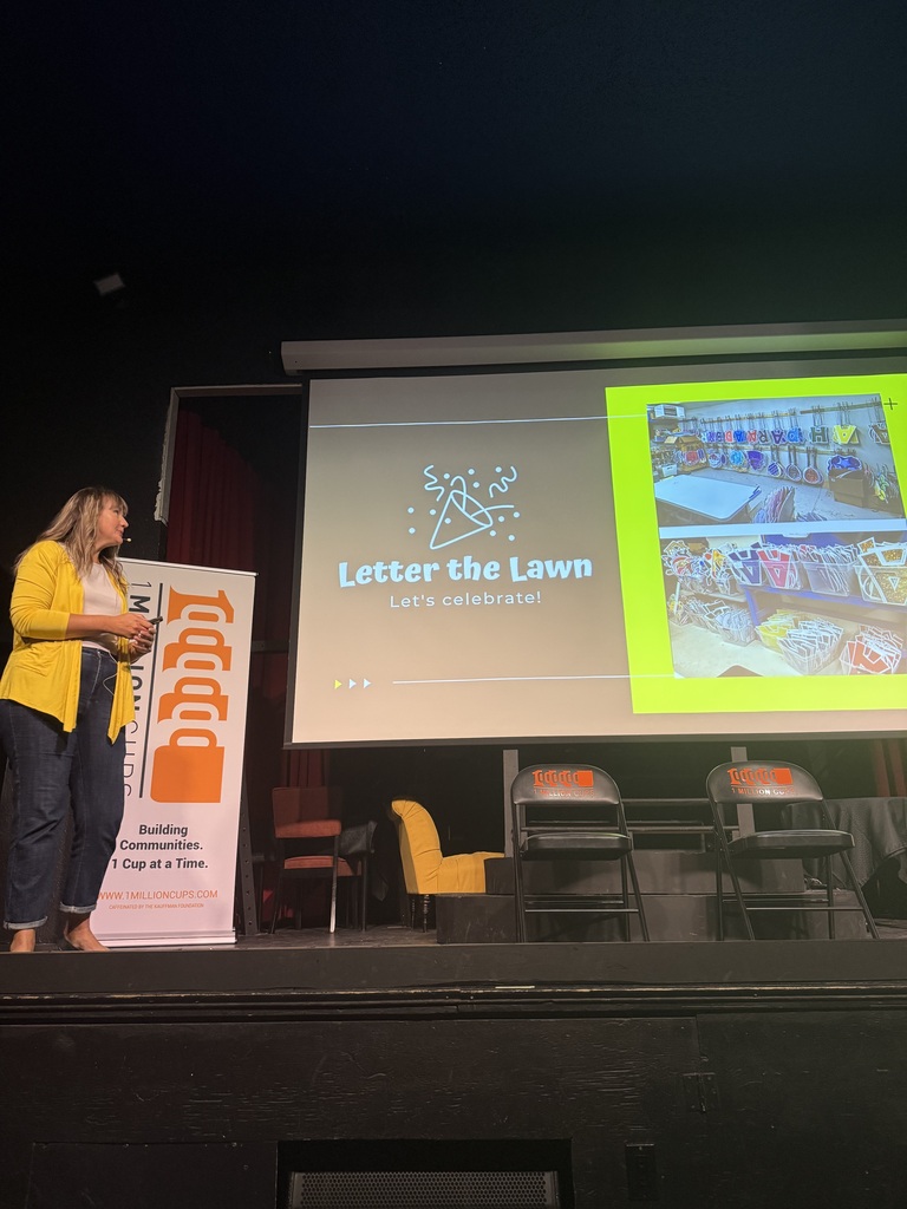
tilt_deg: +20.0
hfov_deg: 56.8
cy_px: 604
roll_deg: +0.8
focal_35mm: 24
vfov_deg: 71.6
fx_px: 838
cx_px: 454
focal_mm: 6.76
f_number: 1.78
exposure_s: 1/60
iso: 320
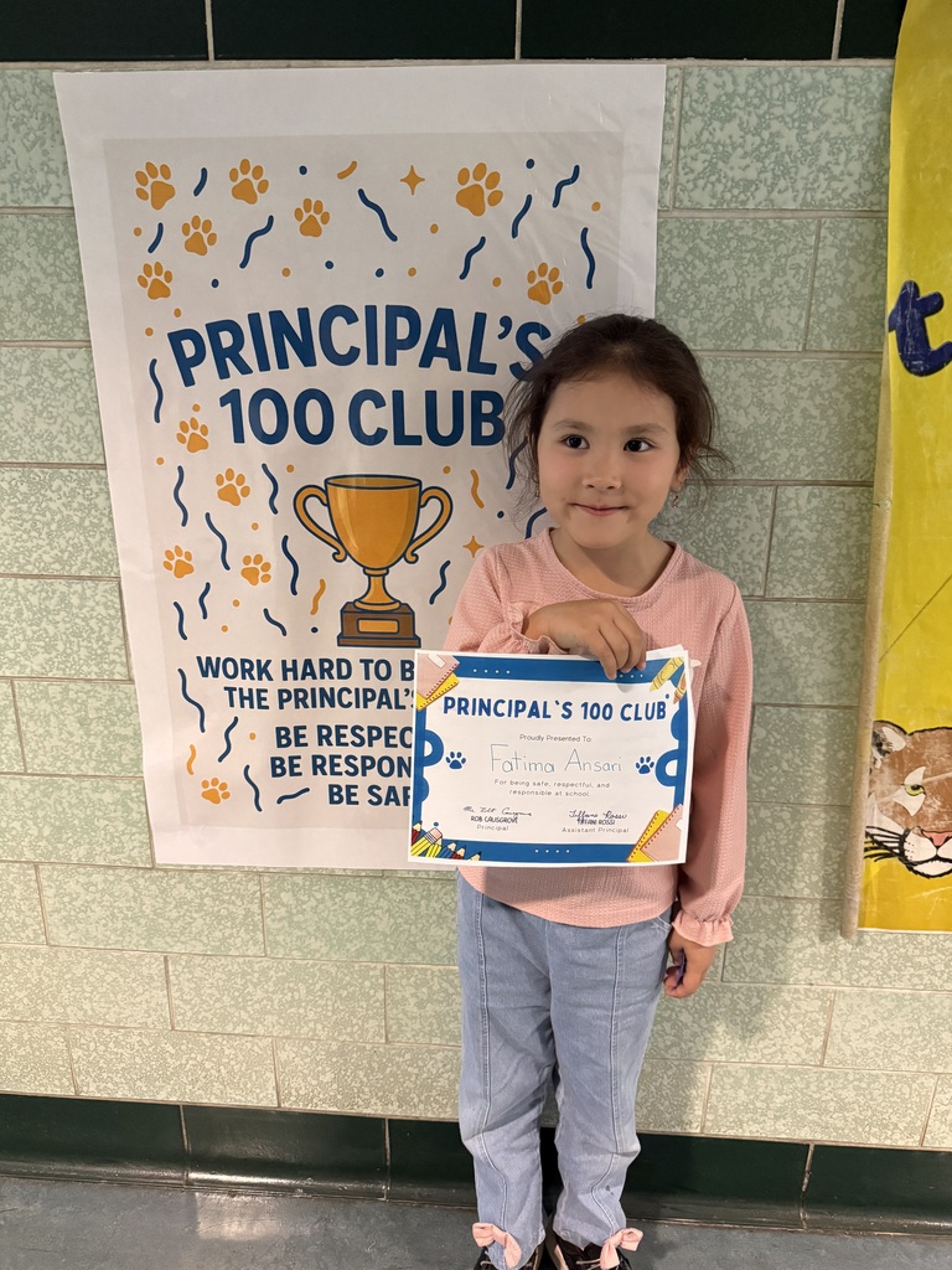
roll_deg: -1.1
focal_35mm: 24
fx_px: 880
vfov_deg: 71.6
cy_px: 635
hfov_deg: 56.8
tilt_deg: -17.6
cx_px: 476
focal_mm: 6.76
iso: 800
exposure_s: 1/60
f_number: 1.78
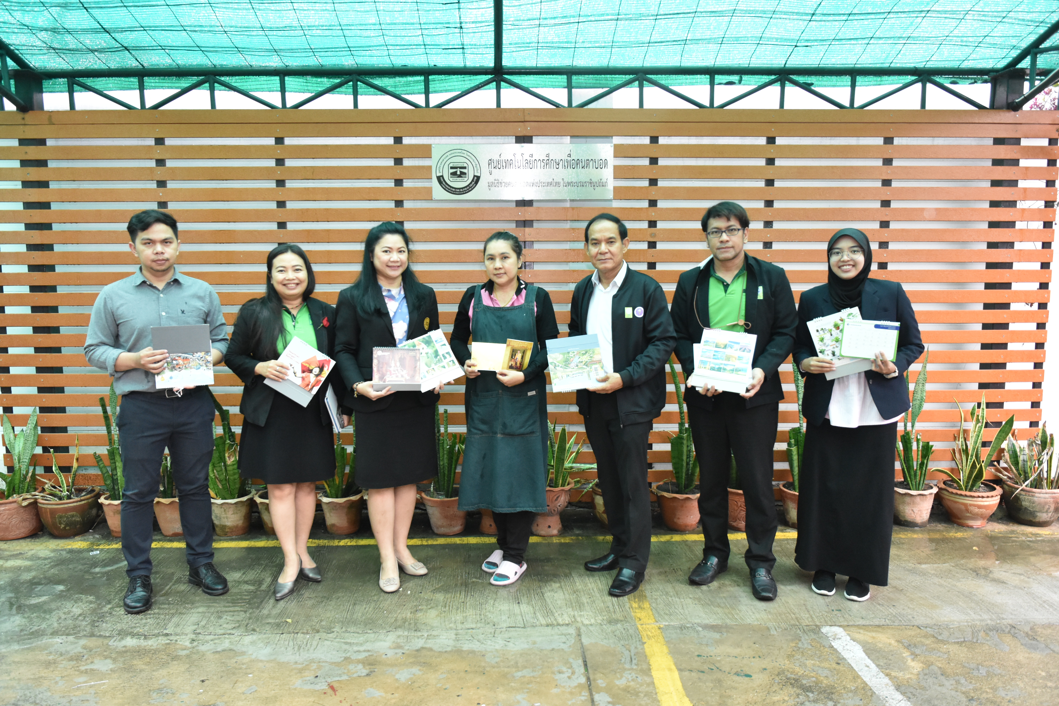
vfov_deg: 53.1
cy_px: 353
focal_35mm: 24
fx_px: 706
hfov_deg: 73.7
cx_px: 530
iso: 2000
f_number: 4
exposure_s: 1/160
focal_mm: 16
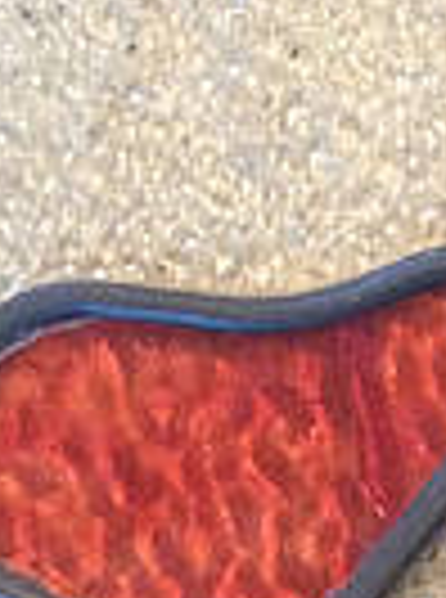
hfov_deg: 8.3
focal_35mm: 176
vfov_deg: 11.1
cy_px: 722
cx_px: 622
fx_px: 3038
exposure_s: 1/17
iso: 400
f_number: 2.4
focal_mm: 4.28
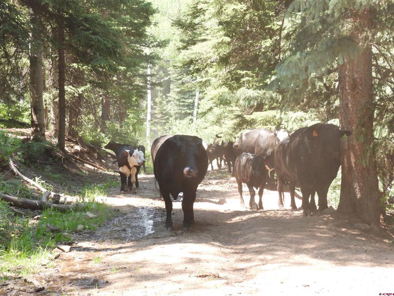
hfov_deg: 26.0
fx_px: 854
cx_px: 197
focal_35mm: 75
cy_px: 148
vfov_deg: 19.6
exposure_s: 1/60
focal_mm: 13.4
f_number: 5.6
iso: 180
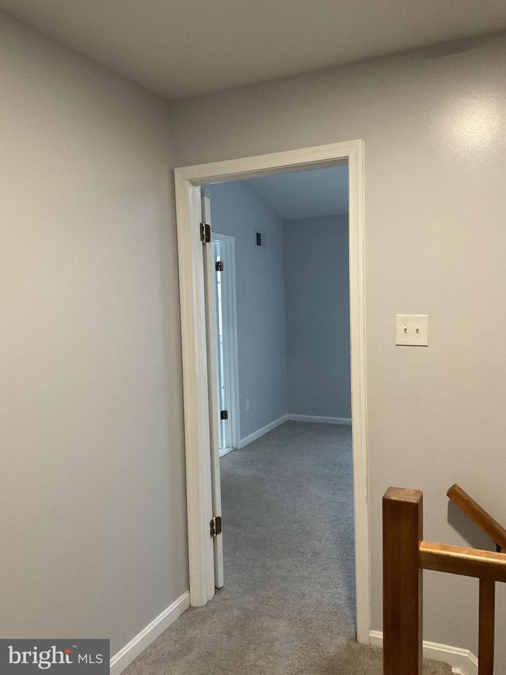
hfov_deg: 48.2
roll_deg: +1.9
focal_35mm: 29
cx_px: 253
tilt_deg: -3.6
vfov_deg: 61.7
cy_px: 338
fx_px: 565
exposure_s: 1/60
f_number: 1.8
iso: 200
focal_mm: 3
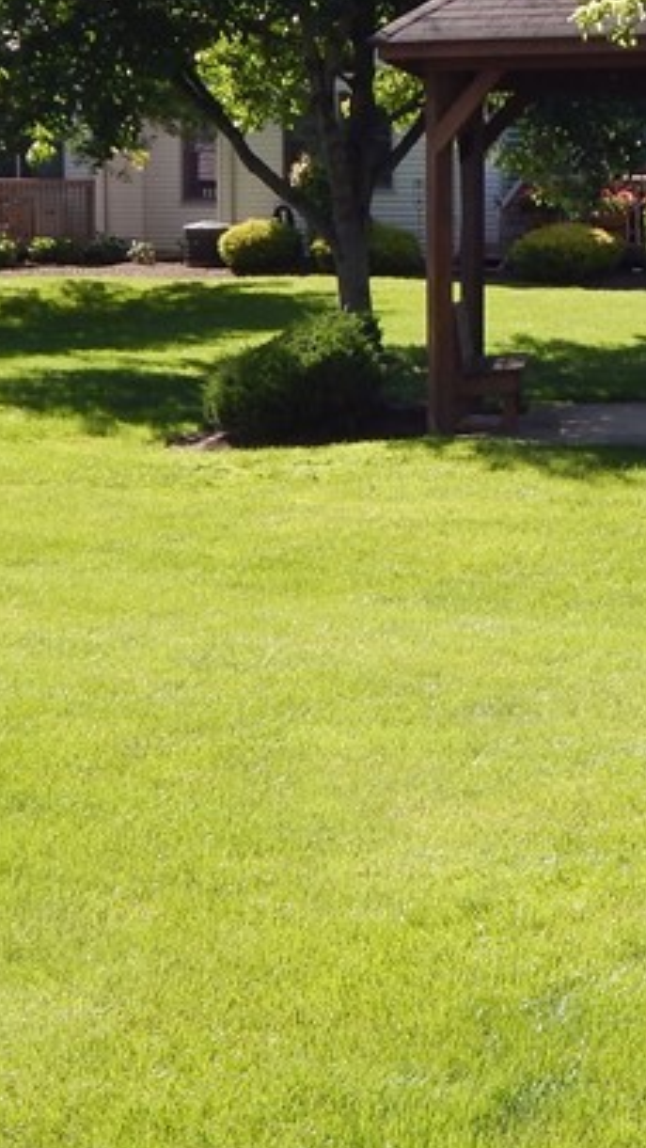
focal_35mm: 96
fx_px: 2923
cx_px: 745
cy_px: 412
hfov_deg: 12.4
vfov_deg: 22.2
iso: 125
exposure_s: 1/500
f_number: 3.3
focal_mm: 6.1
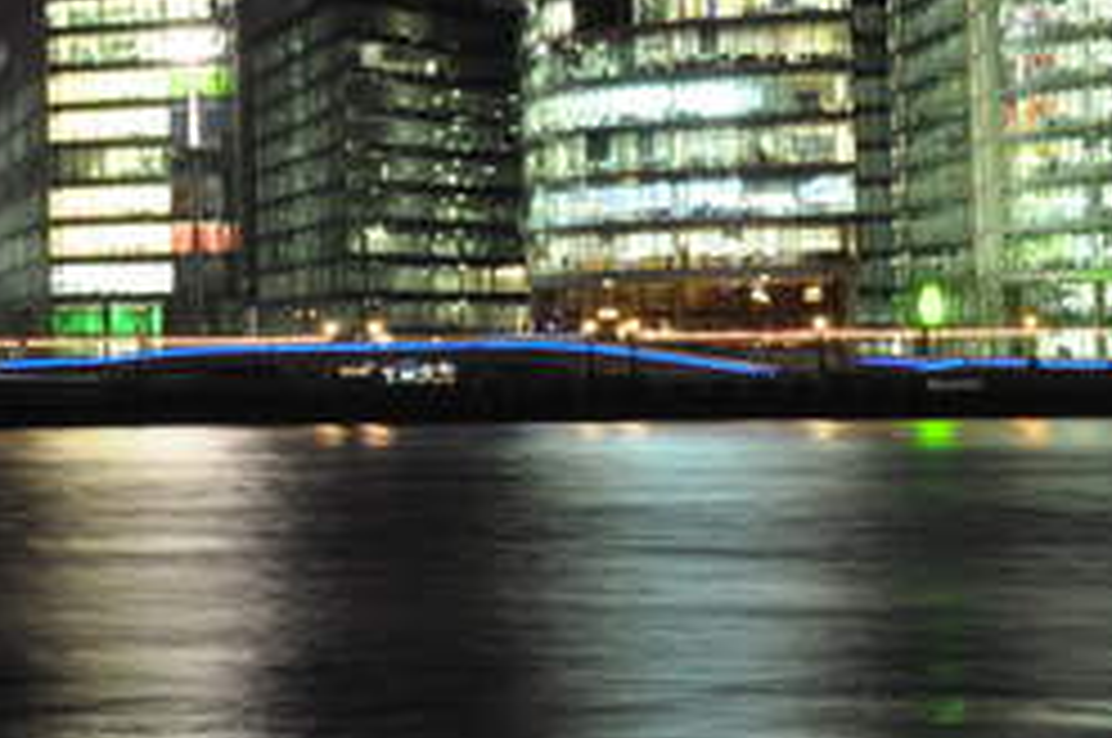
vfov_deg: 12.5
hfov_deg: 17.9
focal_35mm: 109
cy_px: 110
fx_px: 3362
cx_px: -189
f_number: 20
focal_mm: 28
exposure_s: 6
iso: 640
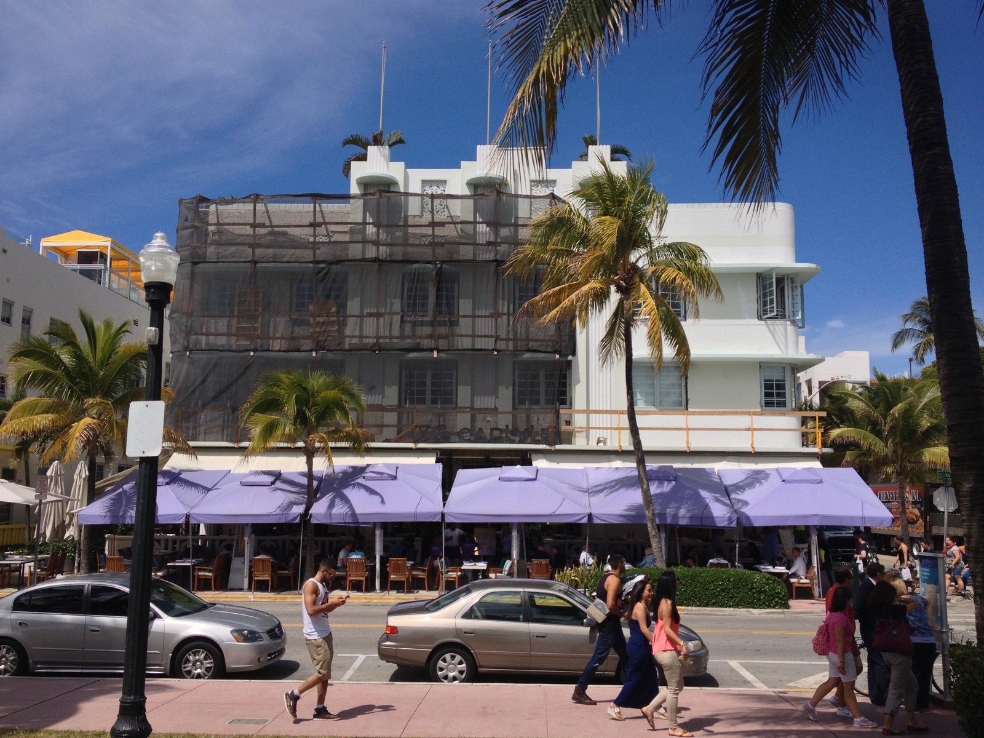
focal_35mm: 35
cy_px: 369
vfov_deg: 40.7
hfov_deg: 52.6
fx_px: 995
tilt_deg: +5.8
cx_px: 492
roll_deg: -0.3
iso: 50
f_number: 2.4
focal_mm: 4.28
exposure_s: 1/2632
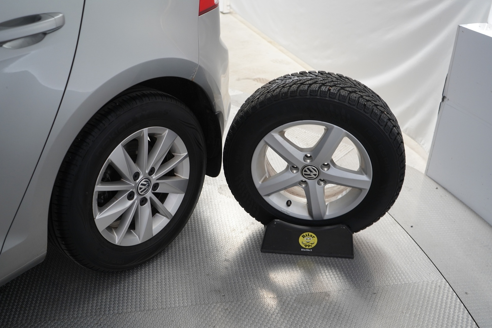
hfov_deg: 55.8
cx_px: 244
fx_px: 465
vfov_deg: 38.9
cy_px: 168
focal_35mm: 34
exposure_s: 1/40
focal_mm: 33
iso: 640
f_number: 4
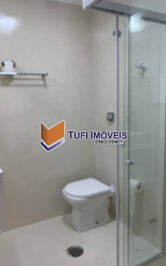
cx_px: 78
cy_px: 135
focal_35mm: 28
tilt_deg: -8.4
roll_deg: +2.3
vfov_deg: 66.5
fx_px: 203
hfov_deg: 44.5
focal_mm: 4.25
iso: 80
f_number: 1.8
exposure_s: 1/120
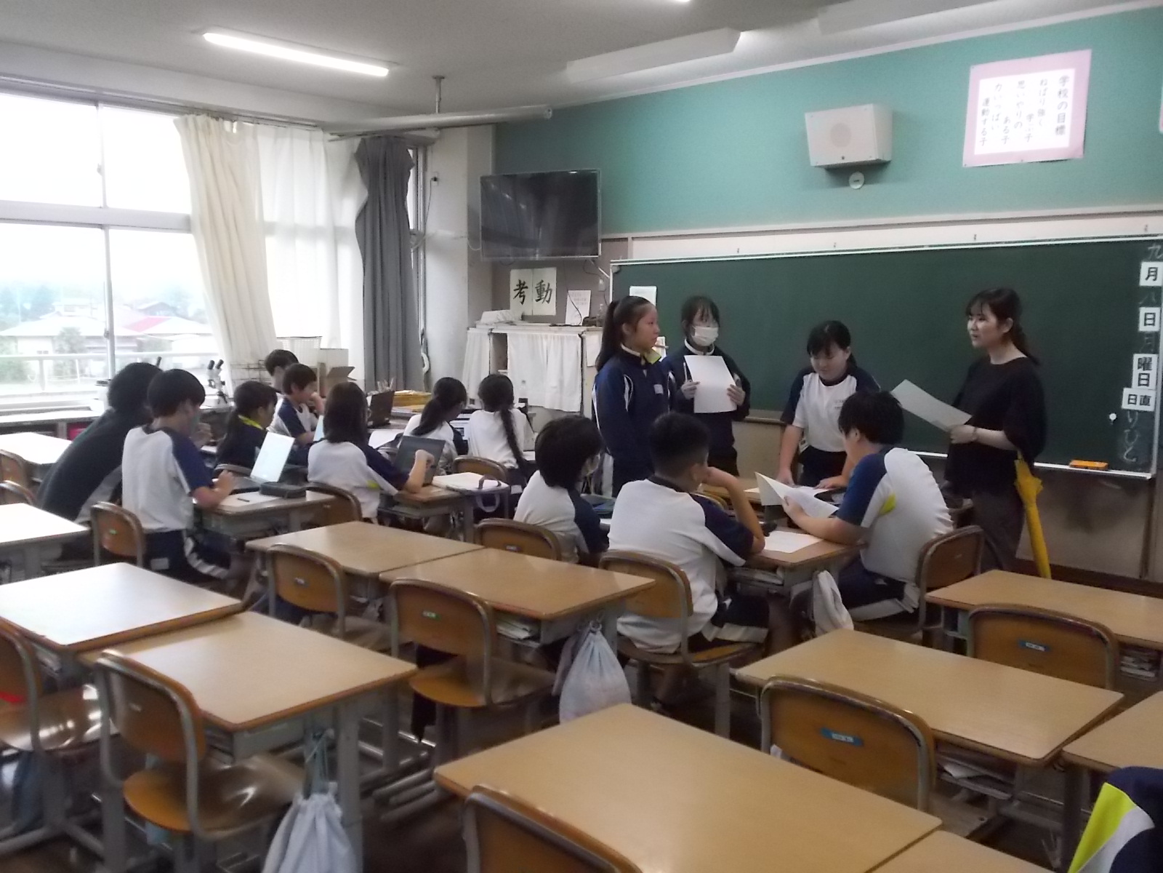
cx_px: 582
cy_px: 436
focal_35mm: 34
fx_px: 1142
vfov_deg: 41.8
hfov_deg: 54.0
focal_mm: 6
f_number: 3.6
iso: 640
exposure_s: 1/125
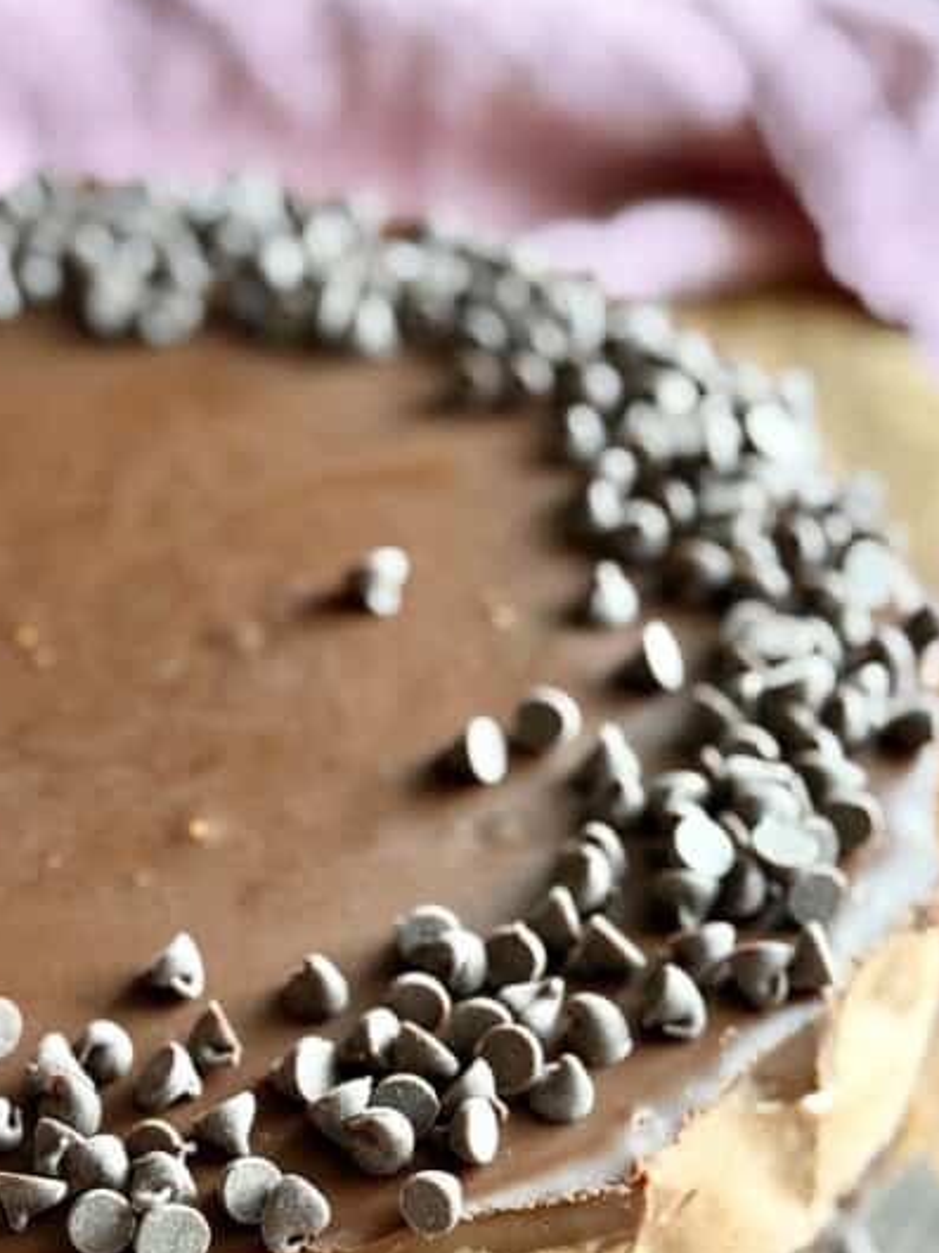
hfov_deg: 16.6
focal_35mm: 88
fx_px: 3185
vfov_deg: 22.1
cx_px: 142
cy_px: 900
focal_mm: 6.8
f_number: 1.8
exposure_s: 1/40
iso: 320
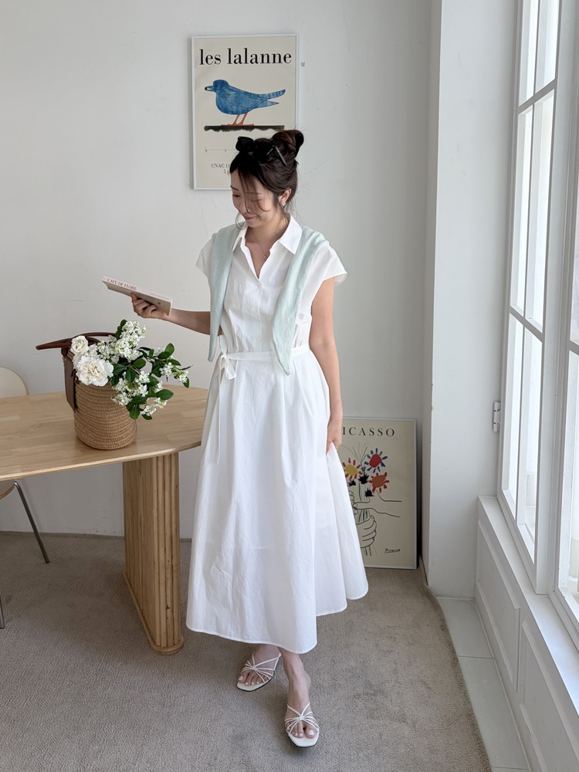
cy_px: 386
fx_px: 580
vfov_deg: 67.3
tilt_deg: -8.8
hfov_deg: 53.1
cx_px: 290
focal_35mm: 26
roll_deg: +0.3
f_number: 1.6
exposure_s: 1/120
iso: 80
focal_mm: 5.96
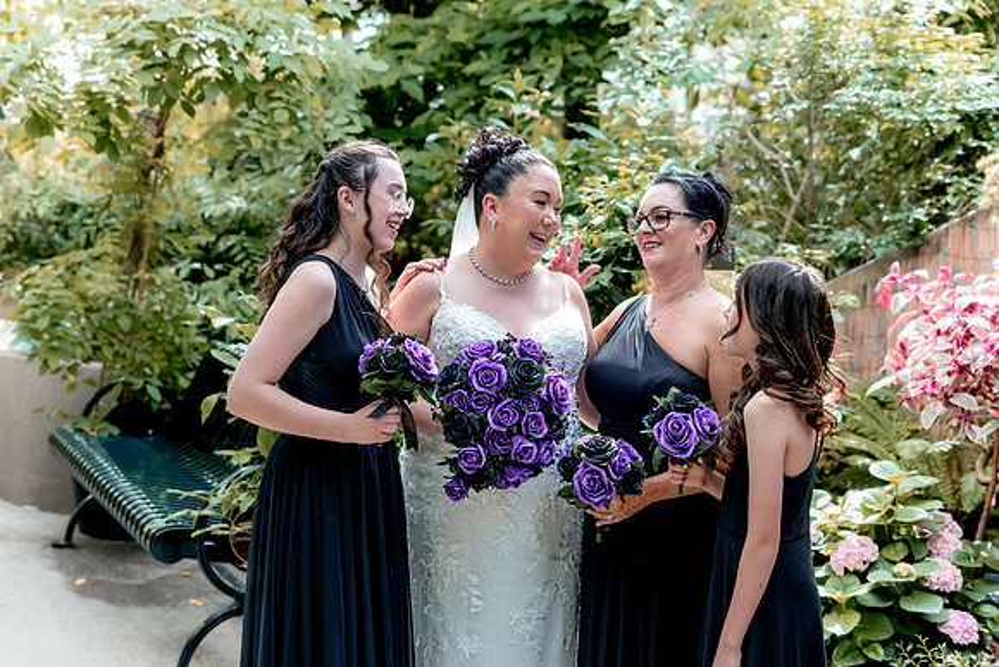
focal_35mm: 66
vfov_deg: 20.6
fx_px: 1832
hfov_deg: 30.5
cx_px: 500
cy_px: 334
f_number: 3.5
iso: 640
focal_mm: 66
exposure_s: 1/640
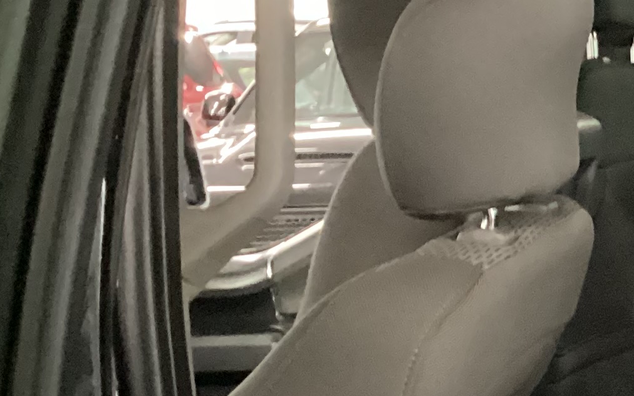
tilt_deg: -12.9
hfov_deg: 18.0
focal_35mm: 106
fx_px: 1831
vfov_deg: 12.2
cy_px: 405
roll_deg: +1.0
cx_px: 886
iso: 800
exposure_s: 1/17
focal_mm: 3.3
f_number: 2.4
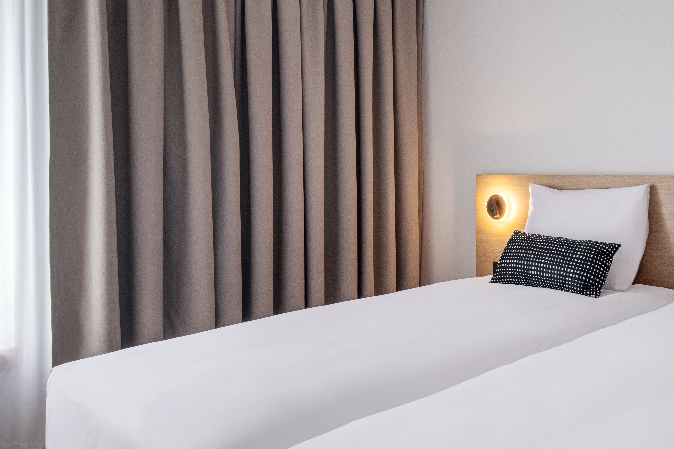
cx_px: 547
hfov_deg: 51.9
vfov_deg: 38.9
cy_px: 212
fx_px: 637
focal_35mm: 34
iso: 125
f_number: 11
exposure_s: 1/2.5
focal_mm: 19
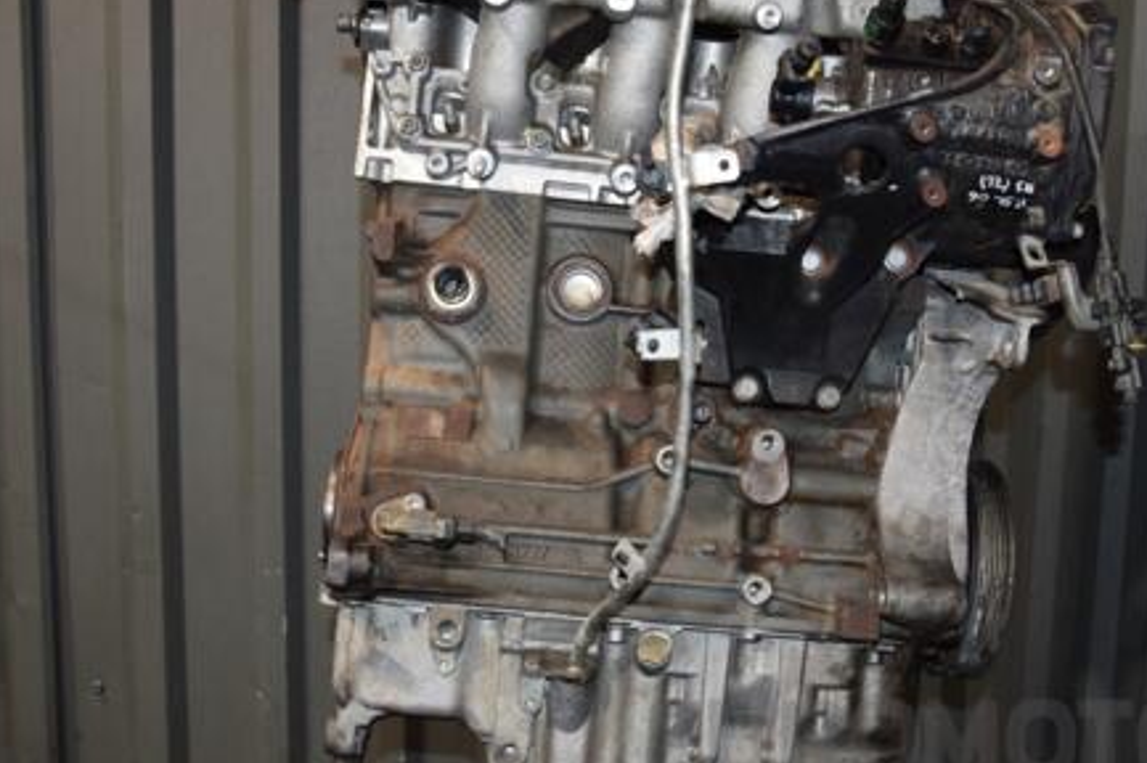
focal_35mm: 44
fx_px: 1391
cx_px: 599
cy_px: 387
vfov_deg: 30.7
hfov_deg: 44.8
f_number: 5
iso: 800
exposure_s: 1/60
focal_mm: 21
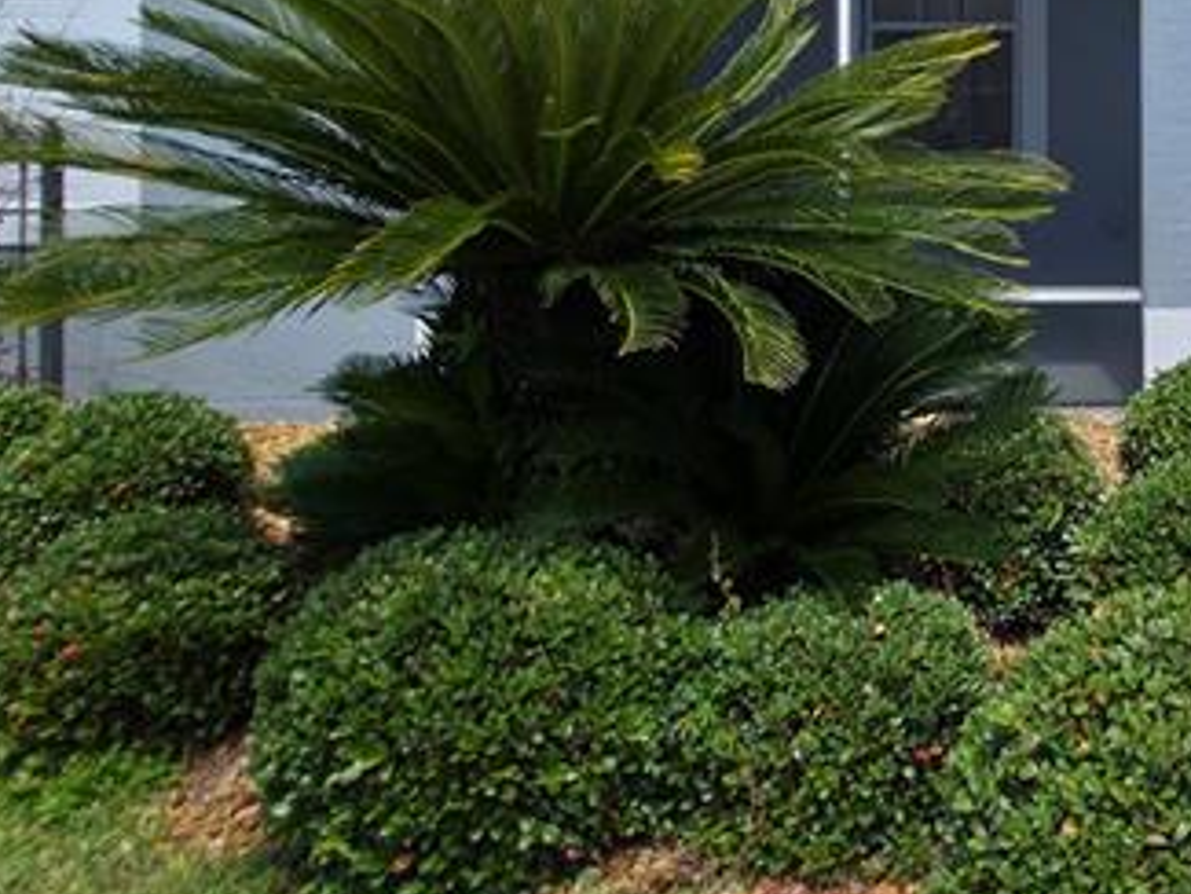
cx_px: 1264
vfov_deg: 32.5
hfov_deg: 38.9
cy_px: 15
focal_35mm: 41
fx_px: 1411
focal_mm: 2.2
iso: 20
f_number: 1.9
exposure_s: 1/833
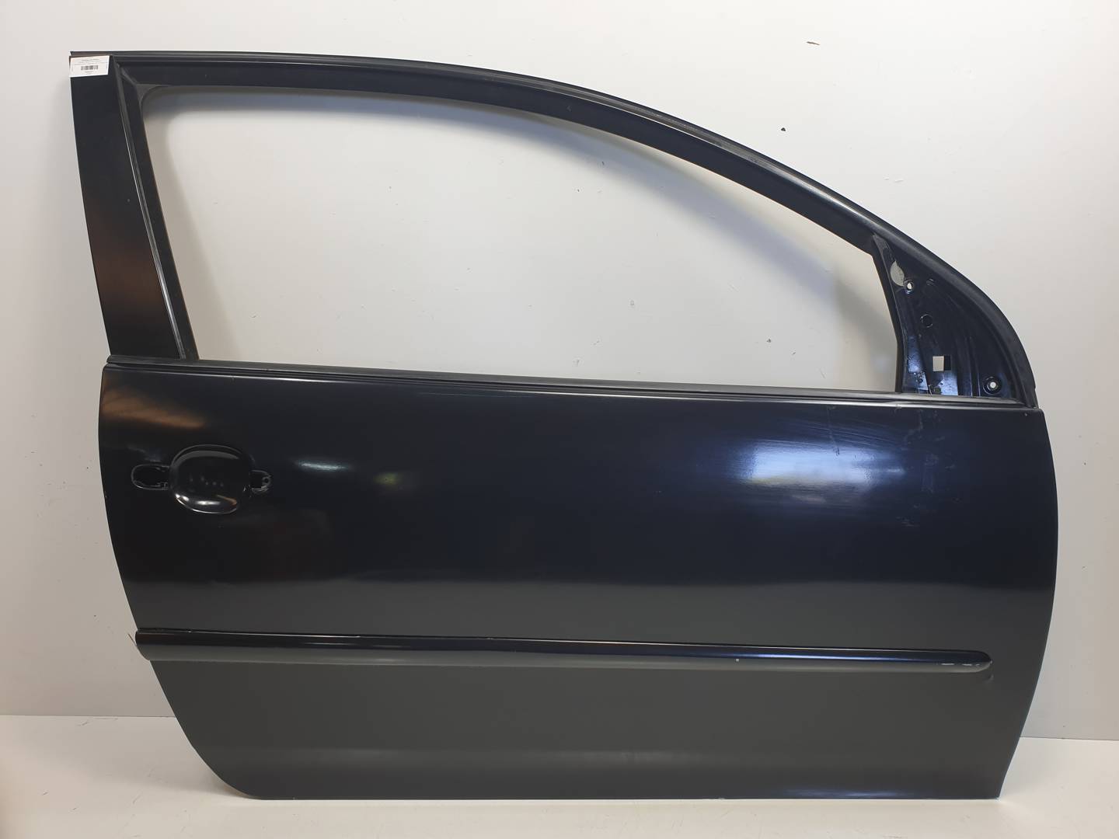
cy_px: 420
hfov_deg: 67.3
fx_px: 840
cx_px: 560
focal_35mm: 26
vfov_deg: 53.1
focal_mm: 4.3
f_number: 2.4
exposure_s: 1/100
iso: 64
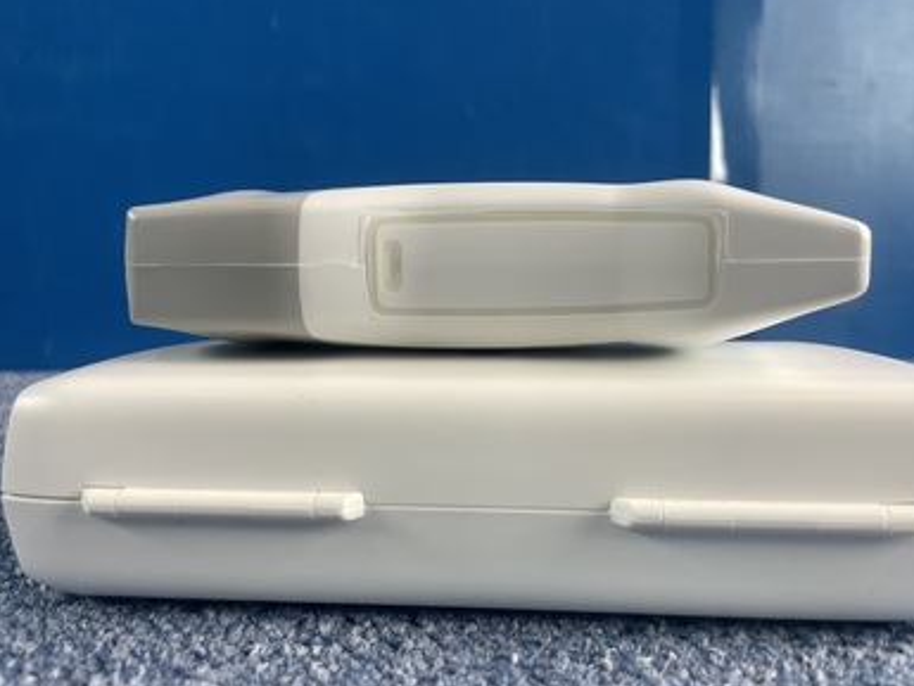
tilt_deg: -5.0
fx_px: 713
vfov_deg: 51.4
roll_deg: +0.2
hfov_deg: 65.3
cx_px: 456
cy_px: 344
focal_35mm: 27
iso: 100
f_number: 1.6
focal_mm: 4.2
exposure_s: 1/120
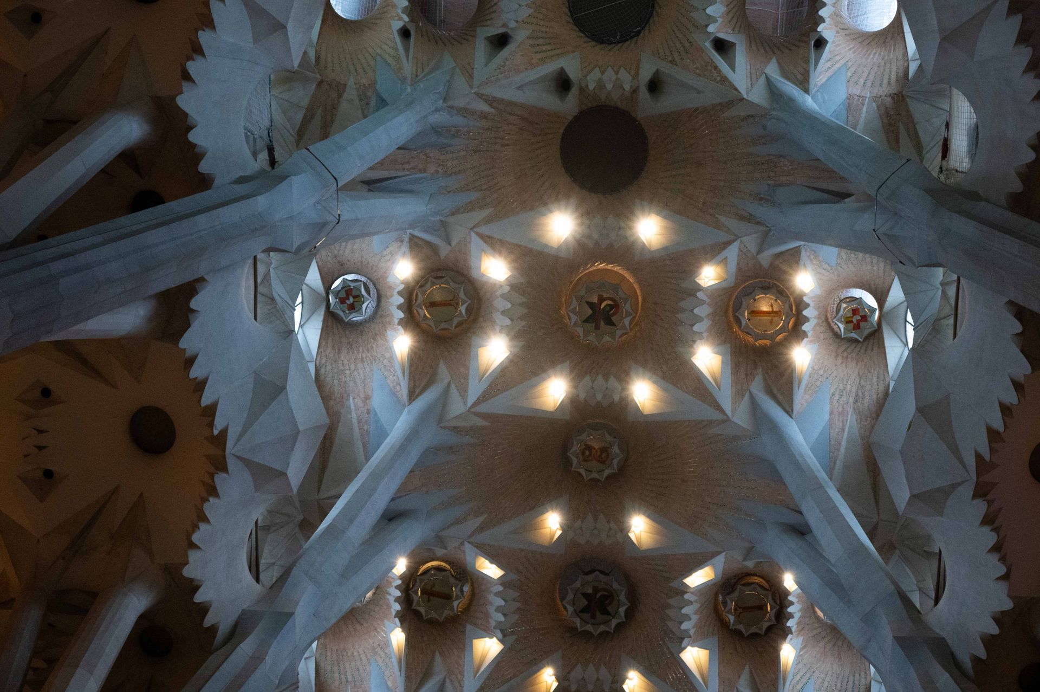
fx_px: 1616
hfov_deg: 35.7
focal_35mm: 56
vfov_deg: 24.2
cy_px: 346
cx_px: 520
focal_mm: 56
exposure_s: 1/320
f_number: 5.6
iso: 8000
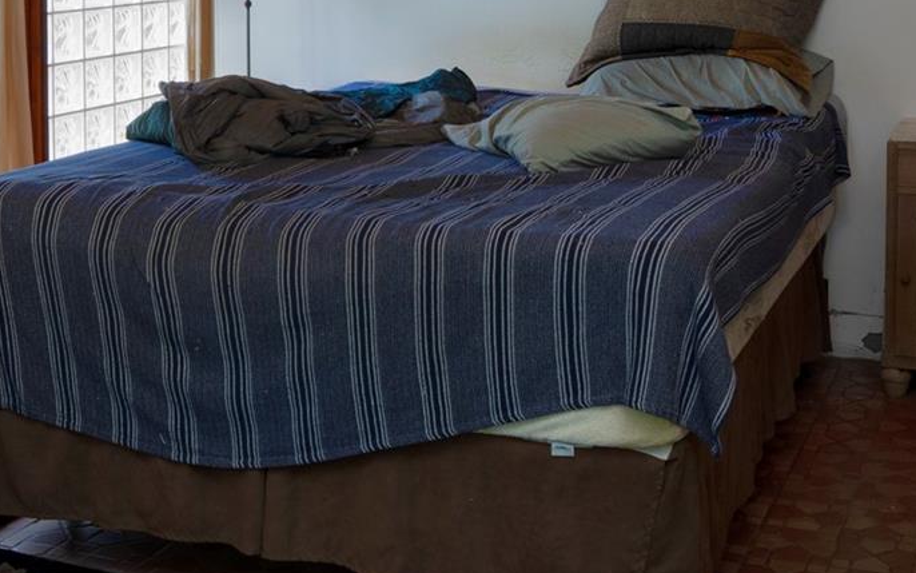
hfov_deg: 35.7
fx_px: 1423
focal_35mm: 57
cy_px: -64
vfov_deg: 21.5
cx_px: 483
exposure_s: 3.2
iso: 400
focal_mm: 16
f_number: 10
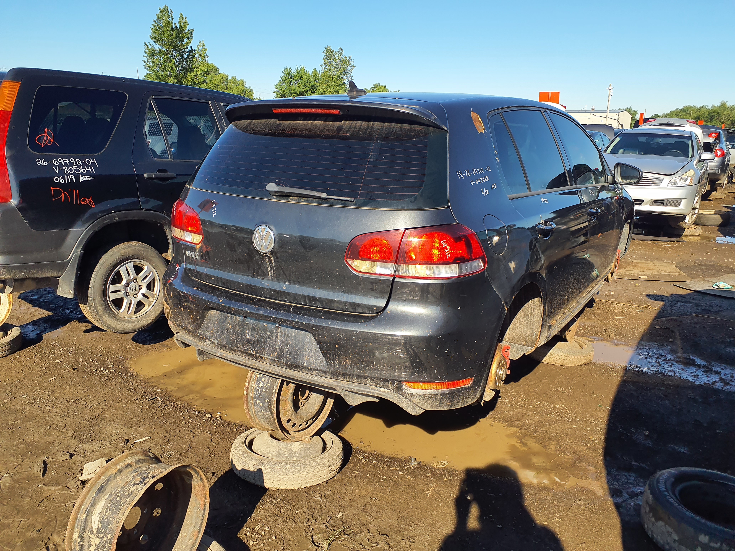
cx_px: 368
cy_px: 276
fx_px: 573
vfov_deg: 51.4
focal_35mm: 27
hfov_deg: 65.3
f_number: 1.9
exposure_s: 1/1192
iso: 40
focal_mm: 3.58
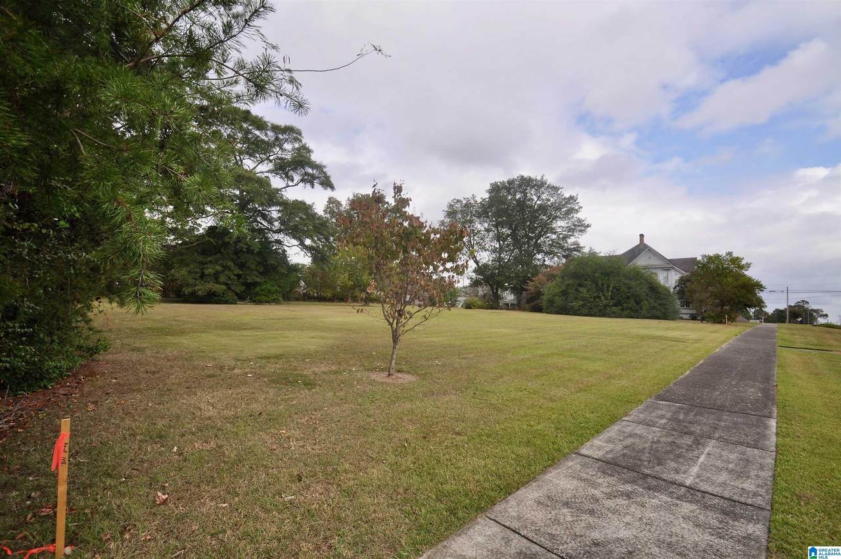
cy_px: 280
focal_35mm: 15
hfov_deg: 100.5
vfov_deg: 77.2
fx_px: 350
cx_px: 420
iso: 200
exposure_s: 1/250
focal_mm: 10
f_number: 8
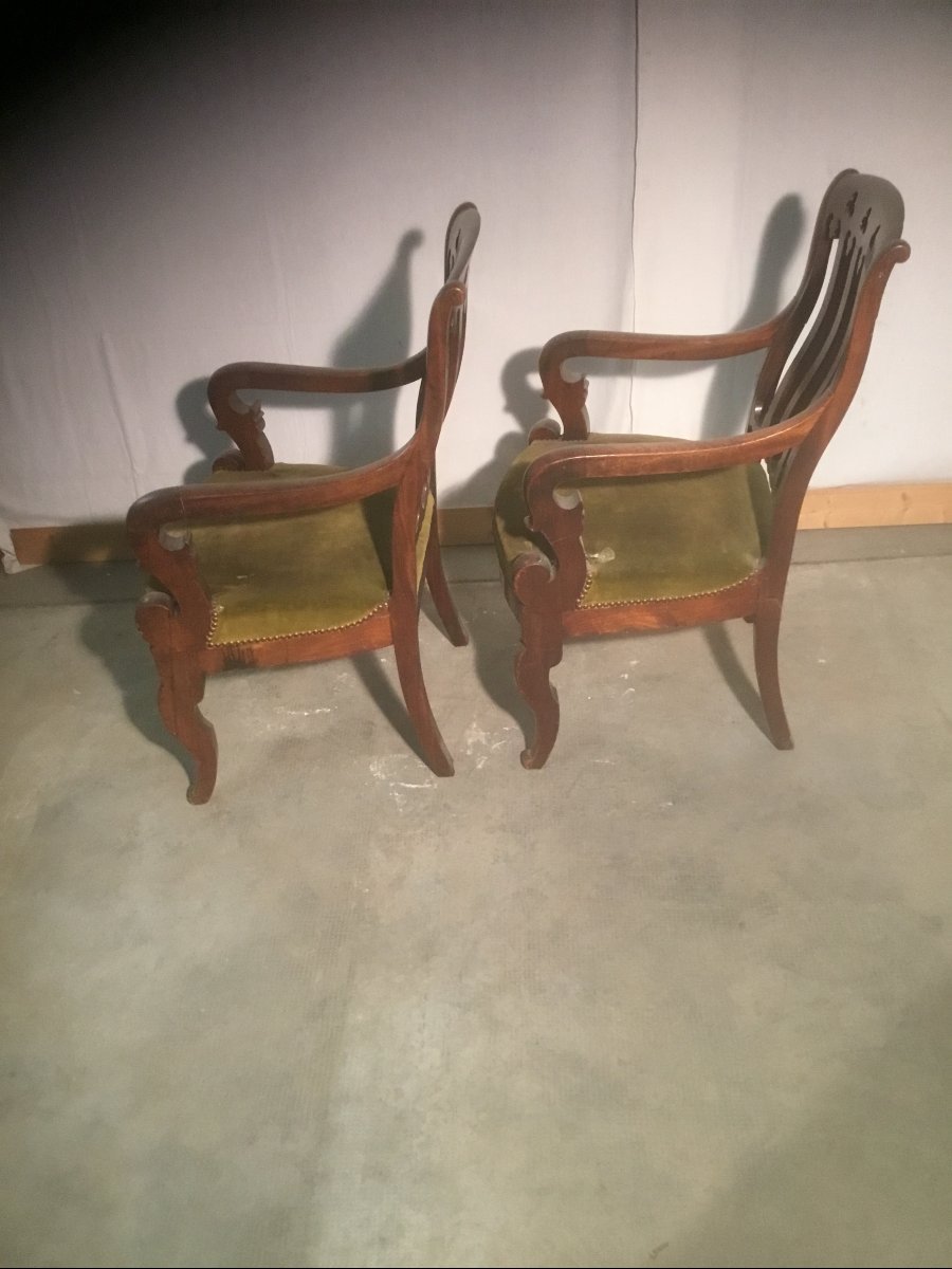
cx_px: 476
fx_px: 1137
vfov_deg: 58.4
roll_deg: +3.6
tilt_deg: -34.9
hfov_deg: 45.4
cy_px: 634
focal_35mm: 31
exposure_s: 1/33
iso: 200
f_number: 2.4
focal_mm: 3.3
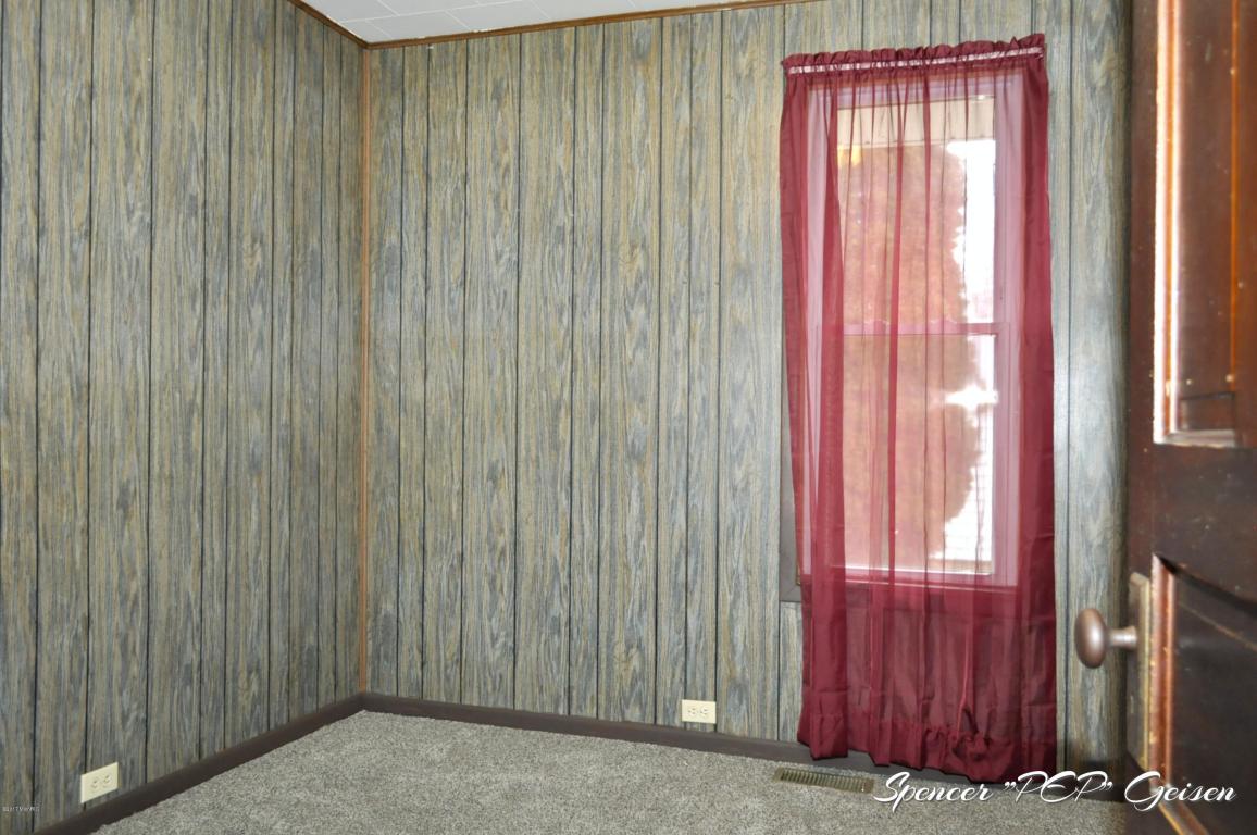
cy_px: 418
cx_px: 628
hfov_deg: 67.4
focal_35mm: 27
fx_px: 942
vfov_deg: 47.8
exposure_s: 1/60
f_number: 4
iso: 800
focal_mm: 18
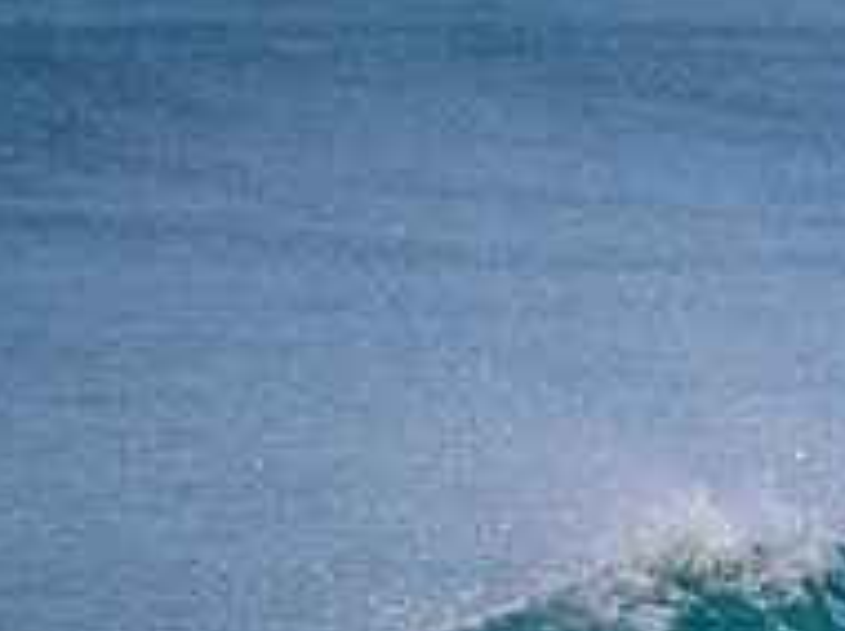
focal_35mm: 2350
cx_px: 1196
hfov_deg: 0.8
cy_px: 709
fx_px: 57293
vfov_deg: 0.6
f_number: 11
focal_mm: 800
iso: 1800
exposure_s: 1/2000
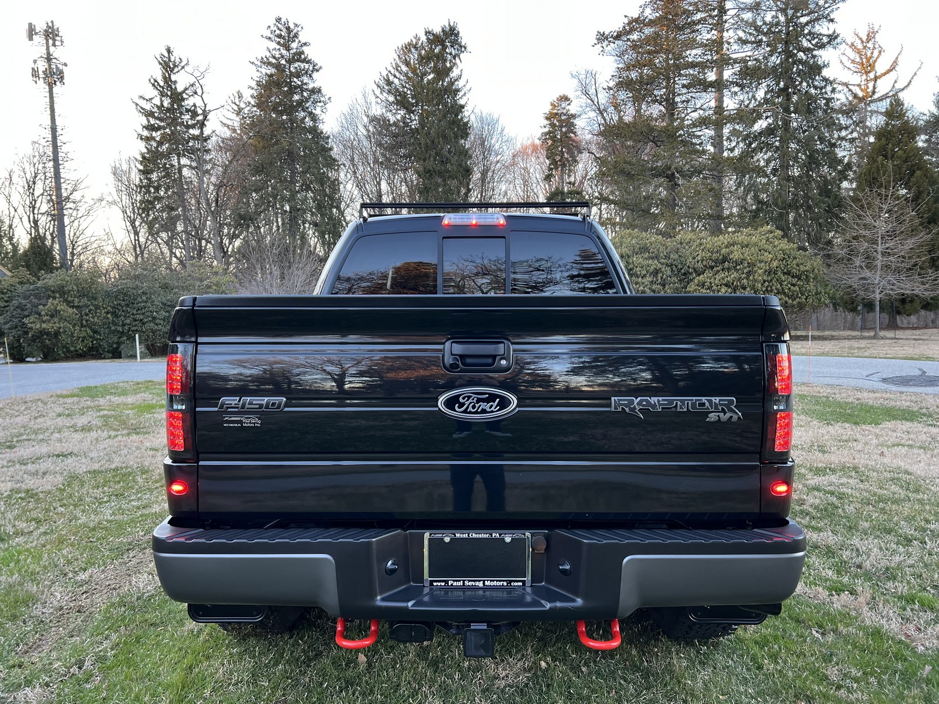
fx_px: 705
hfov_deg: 67.3
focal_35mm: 26
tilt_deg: -5.2
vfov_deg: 53.1
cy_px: 352
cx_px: 470
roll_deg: +2.4
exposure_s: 1/121
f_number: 1.5
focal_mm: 5.7
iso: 125
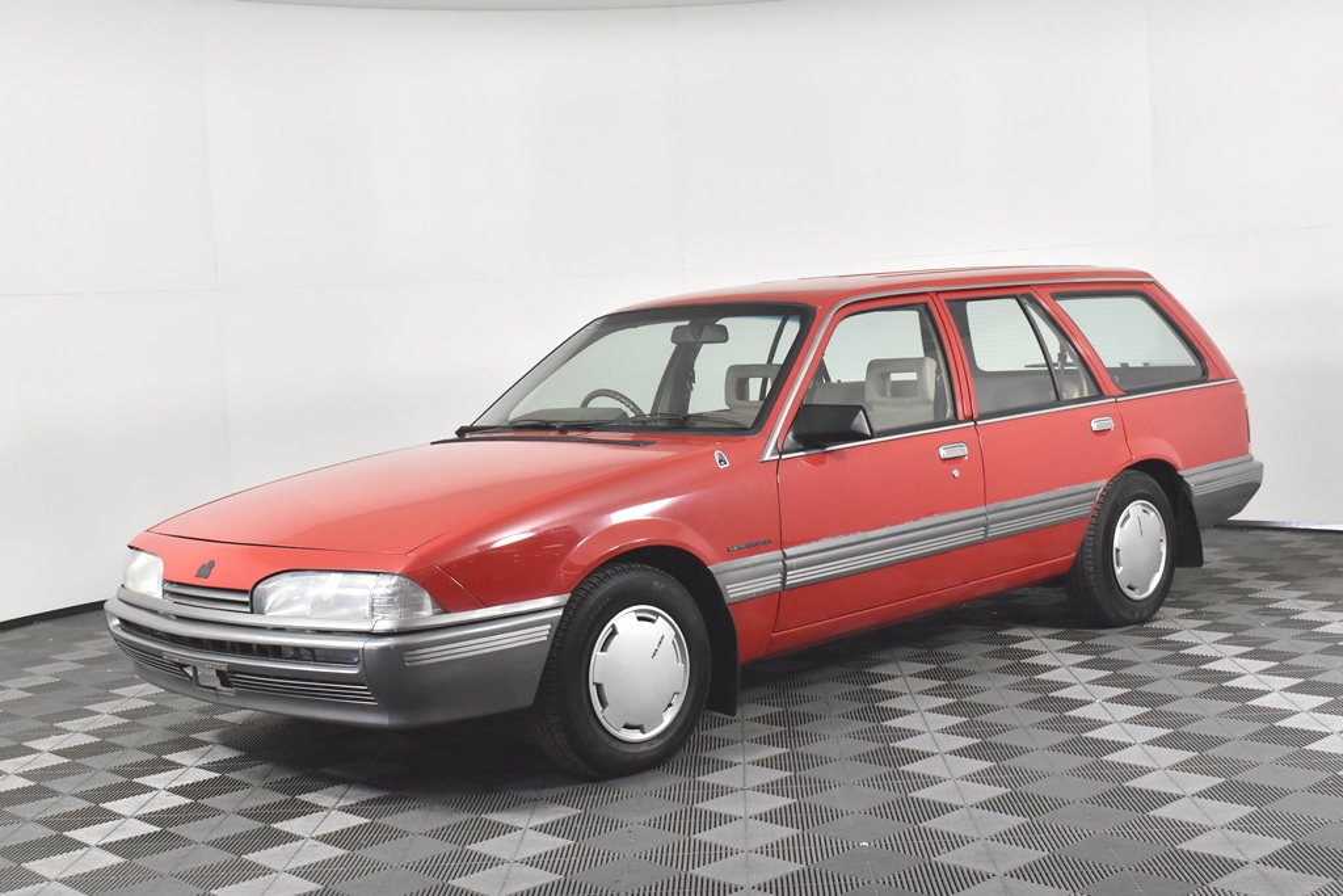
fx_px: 1791
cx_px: 672
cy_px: 448
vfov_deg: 28.1
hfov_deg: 41.1
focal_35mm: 48
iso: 1600
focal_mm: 32
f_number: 8
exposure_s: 1/250
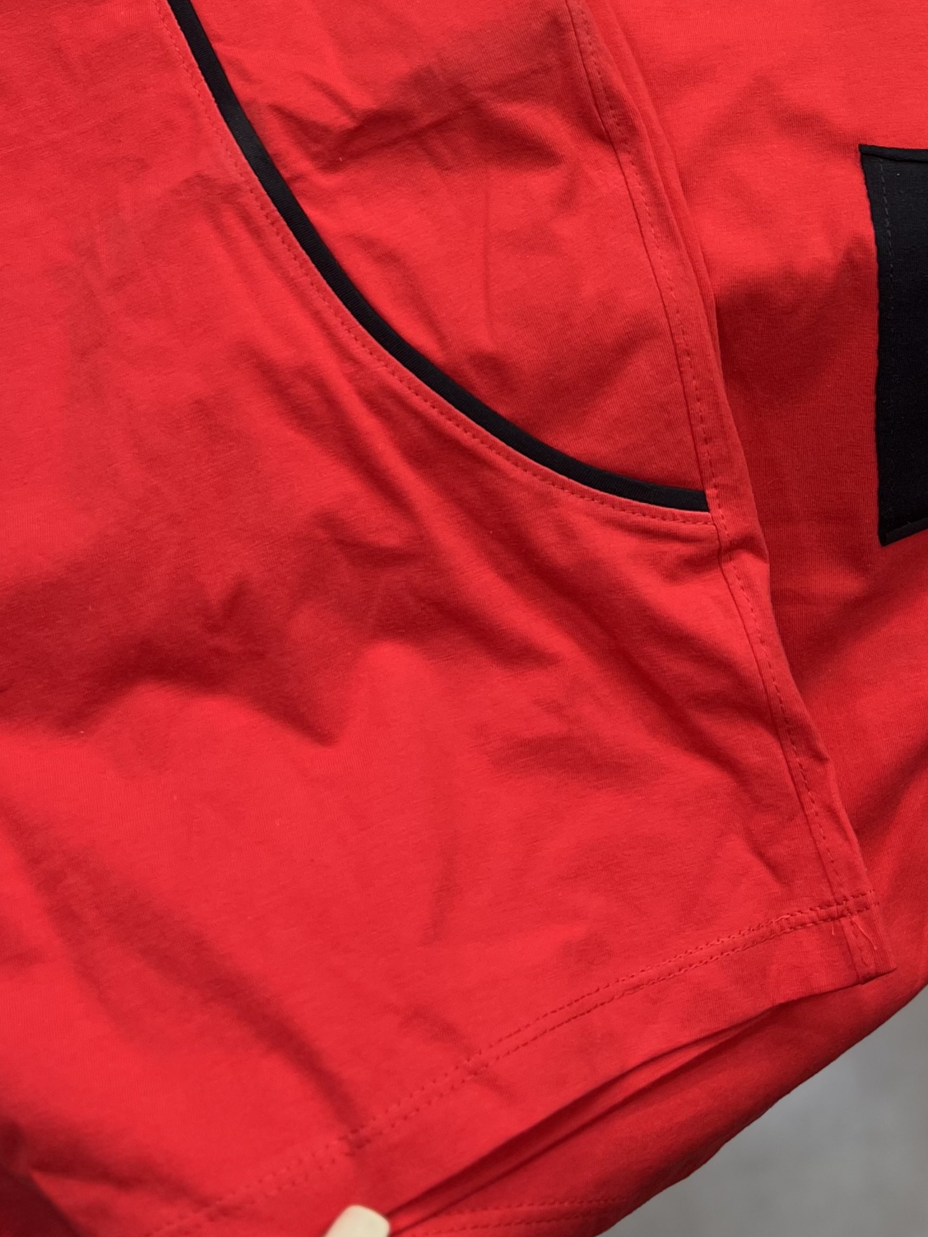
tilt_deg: -63.1
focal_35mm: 54
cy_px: 44
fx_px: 1930
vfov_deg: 33.0
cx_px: 624
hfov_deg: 26.9
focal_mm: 5.7
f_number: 1.5
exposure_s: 1/100
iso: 64
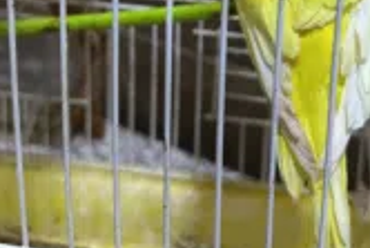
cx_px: 243
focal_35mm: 60
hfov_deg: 33.1
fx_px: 617
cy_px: -42
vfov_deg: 21.2
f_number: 1.78
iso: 640
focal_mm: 6.86
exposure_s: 1/60
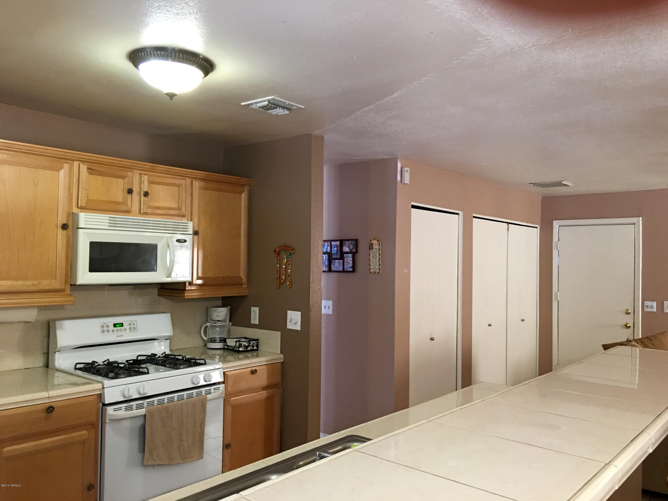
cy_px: 250
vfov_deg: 48.2
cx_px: 334
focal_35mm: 29
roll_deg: -1.0
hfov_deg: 61.7
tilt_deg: +1.9
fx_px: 560
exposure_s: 1/15
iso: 64
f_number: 2.2
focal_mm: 4.15
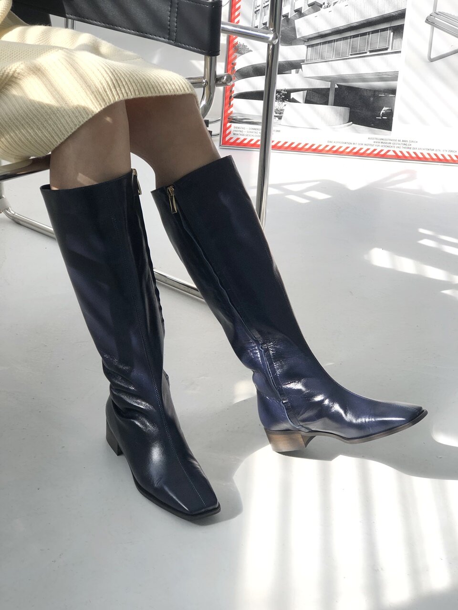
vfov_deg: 33.8
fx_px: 1006
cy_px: 305
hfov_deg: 25.7
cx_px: 229
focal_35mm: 57
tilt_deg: -27.3
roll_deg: -4.0
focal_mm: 6.6
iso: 20
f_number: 2.8
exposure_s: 1/120
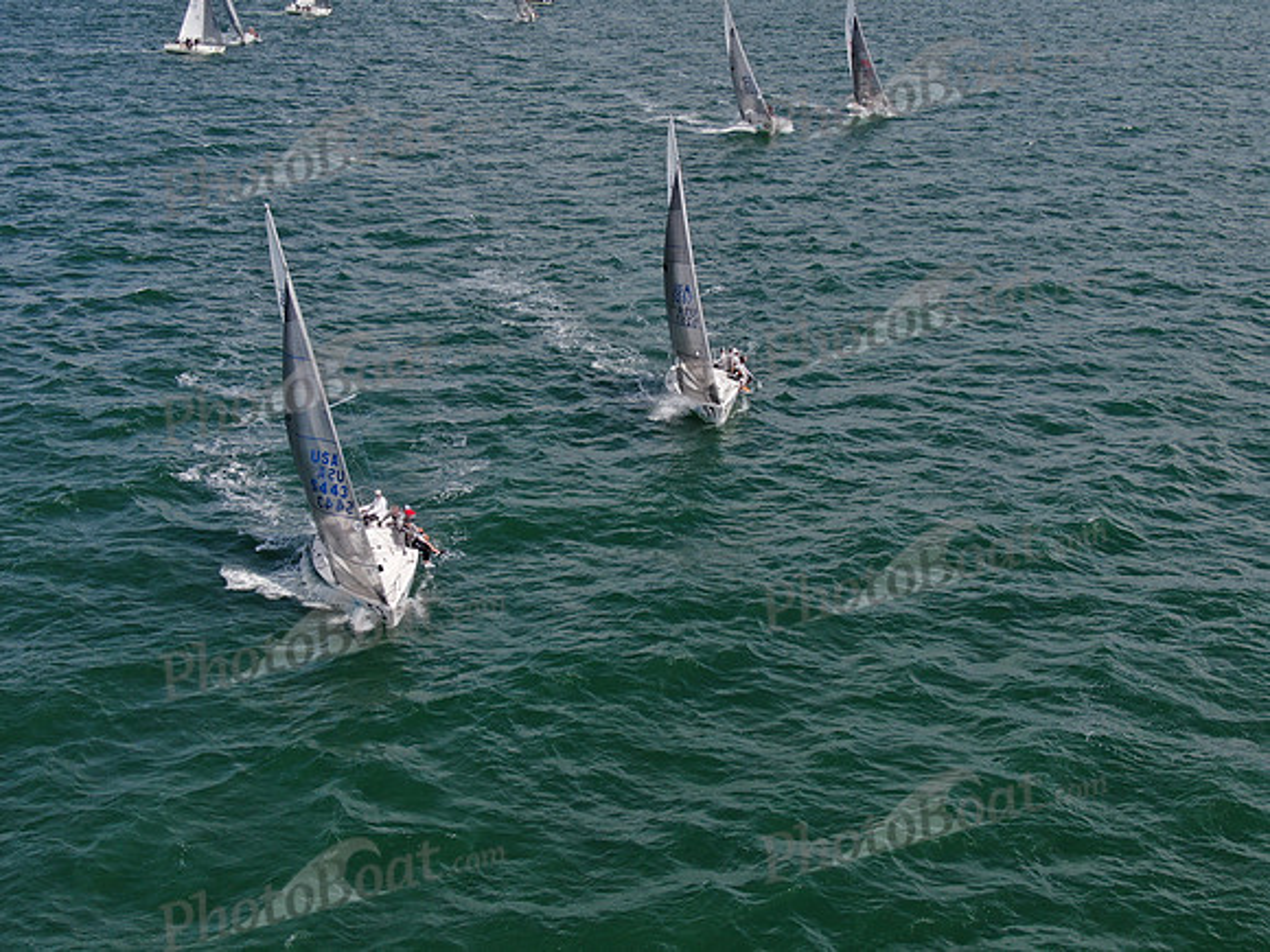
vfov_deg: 30.3
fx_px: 1761
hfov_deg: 39.7
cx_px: 635
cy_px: 476
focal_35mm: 48
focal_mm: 8.6
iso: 100
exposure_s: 1/1000
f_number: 3.8
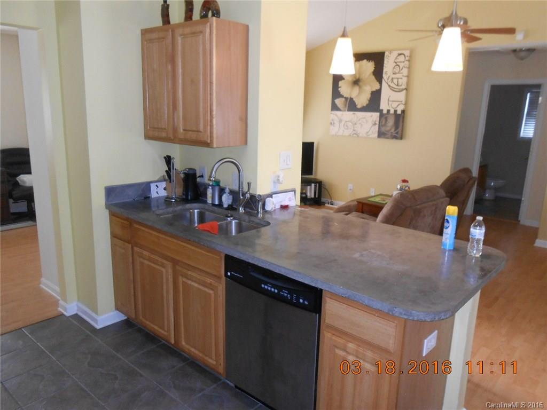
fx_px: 411
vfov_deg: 53.1
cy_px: 205
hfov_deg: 67.3
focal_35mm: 26
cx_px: 274
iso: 250
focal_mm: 4.6
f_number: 3.5
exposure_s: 1/25
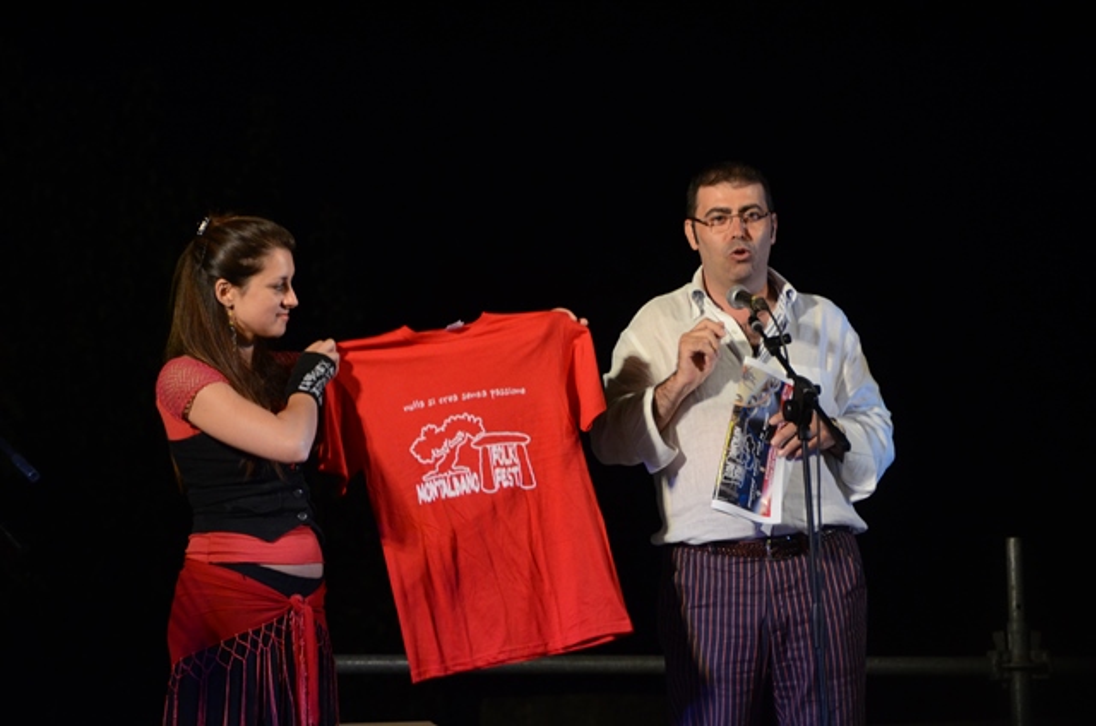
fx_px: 9115
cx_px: 548
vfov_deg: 4.6
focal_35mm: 300
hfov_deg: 6.9
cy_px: 363
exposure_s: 1/100
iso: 1600
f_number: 5.6
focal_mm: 200
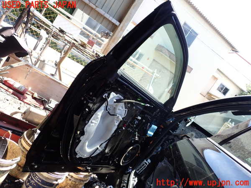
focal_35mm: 30
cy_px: 94
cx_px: 126
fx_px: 218
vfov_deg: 46.8
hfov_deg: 60.0
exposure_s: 1/125
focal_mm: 5.4
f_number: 3.2
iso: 100
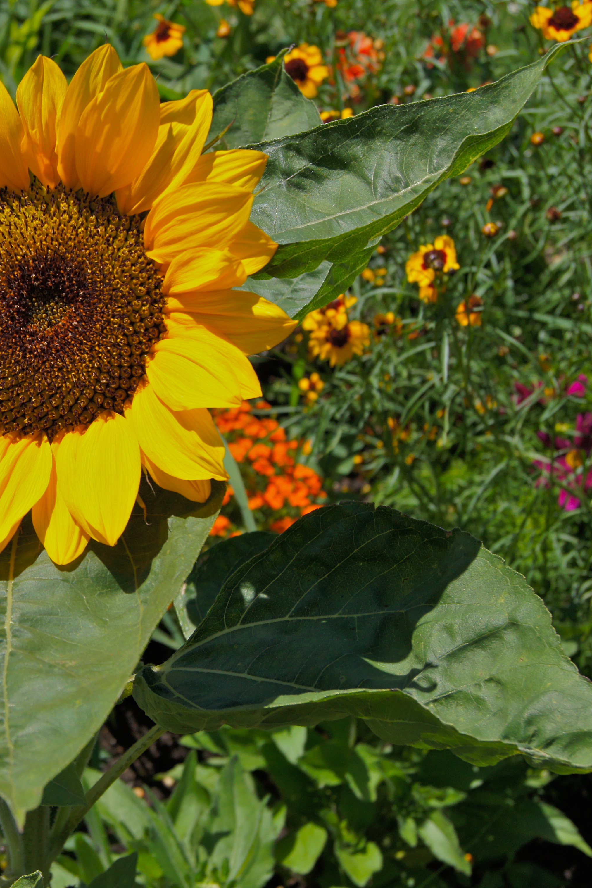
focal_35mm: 68
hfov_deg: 19.6
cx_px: 32
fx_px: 1677
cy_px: 446
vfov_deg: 29.7
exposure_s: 1/1250
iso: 200
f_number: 5.6
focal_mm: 30
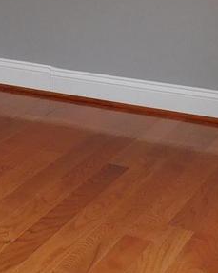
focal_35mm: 113
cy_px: -64
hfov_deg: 11.7
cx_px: -265
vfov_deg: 16.2
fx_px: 911
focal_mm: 4
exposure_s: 1/60
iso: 125
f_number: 3
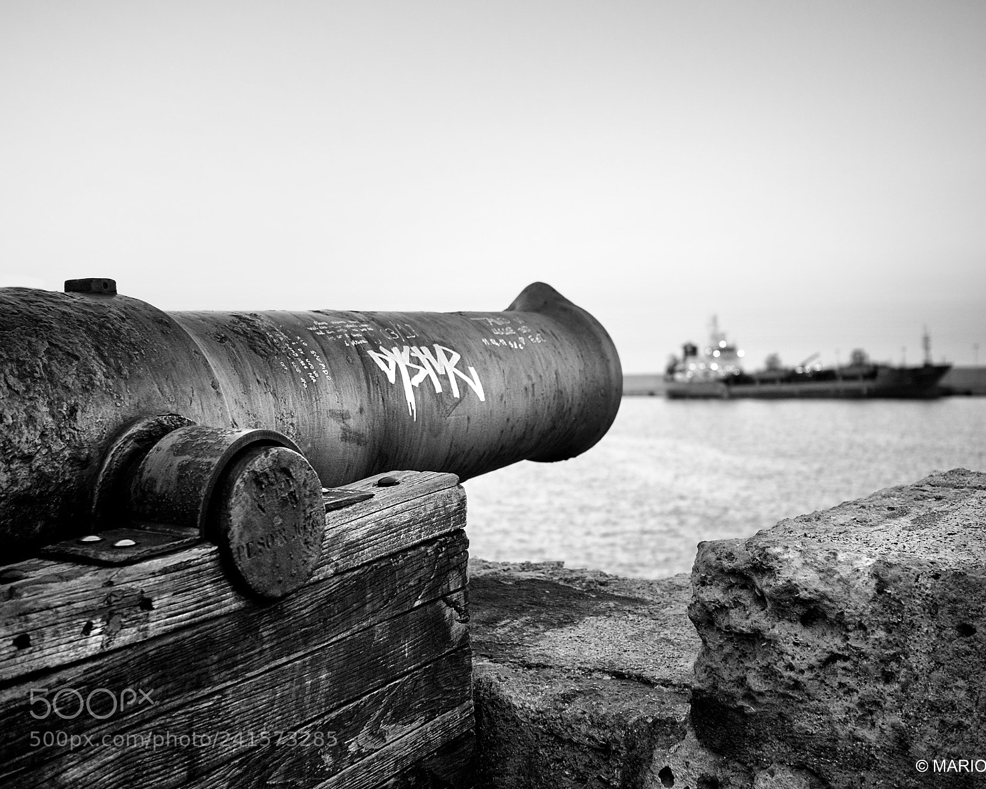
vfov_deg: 41.2
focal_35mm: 36
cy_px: 390
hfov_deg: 50.3
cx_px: 523
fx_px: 1051
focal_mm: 17
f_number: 2
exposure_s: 1/250
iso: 200
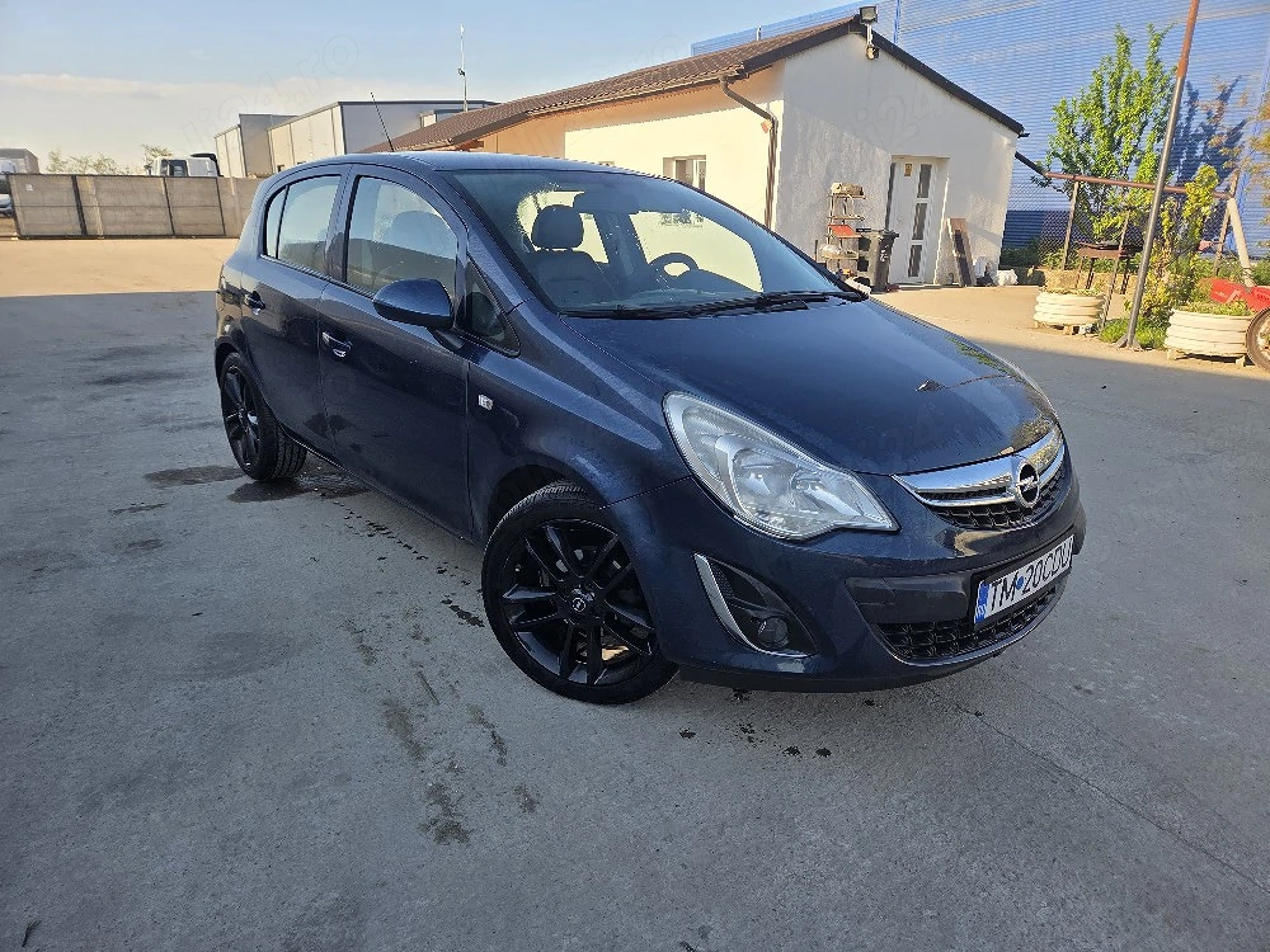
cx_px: 635
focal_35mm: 23
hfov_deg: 73.9
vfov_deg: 58.9
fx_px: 844
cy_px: 476
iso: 80
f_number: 1.8
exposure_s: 1/3333
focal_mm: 5.4
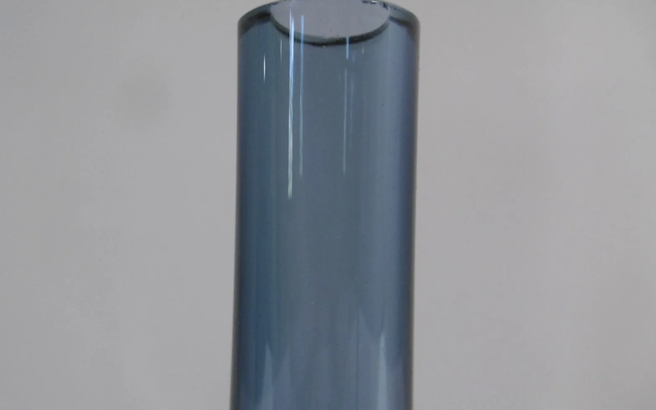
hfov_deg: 70.4
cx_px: 322
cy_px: 234
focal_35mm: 26
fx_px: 465
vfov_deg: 47.4
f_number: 3.1
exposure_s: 1/60
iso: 320
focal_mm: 4.3
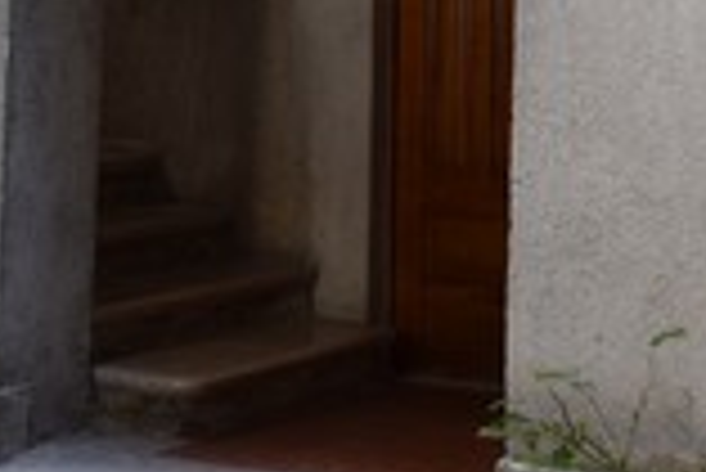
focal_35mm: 124
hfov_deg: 16.4
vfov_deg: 10.4
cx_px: 180
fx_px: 2434
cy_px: -373
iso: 450
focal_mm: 18
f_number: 4
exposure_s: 1/60
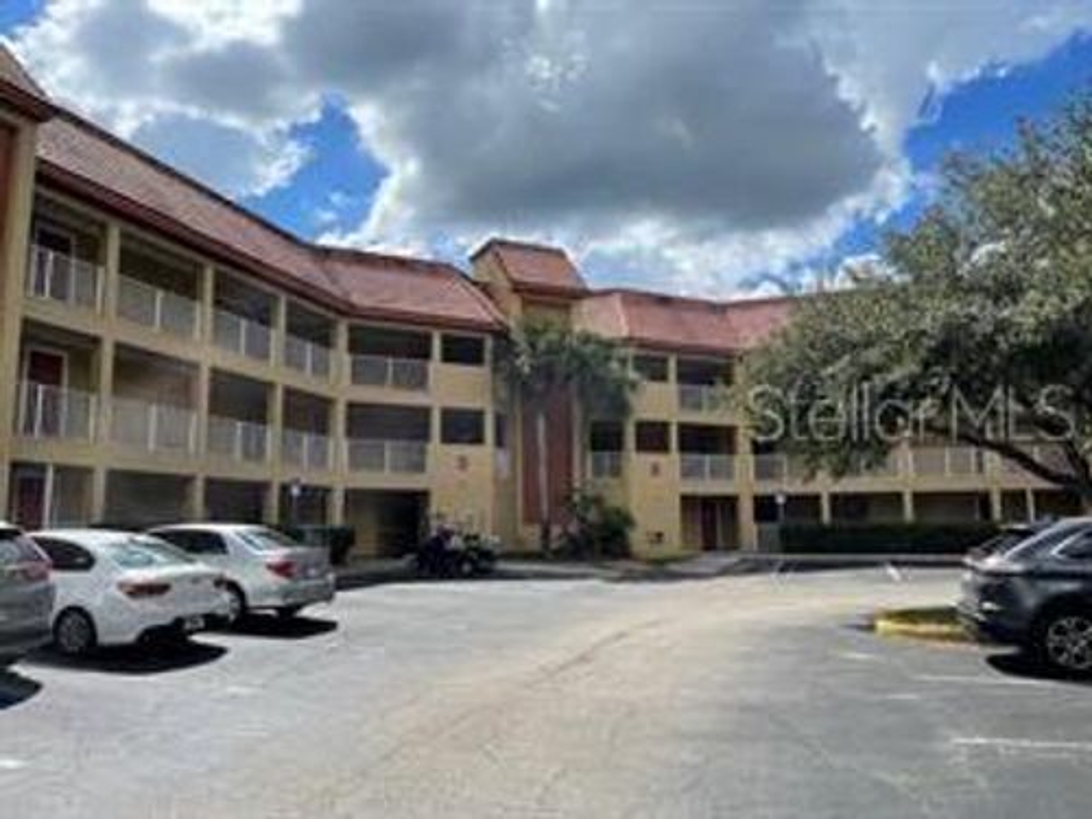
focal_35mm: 26
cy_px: 410
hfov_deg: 67.3
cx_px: 546
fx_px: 820
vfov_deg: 53.1
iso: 32
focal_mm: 5.1
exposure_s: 1/5128
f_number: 1.6
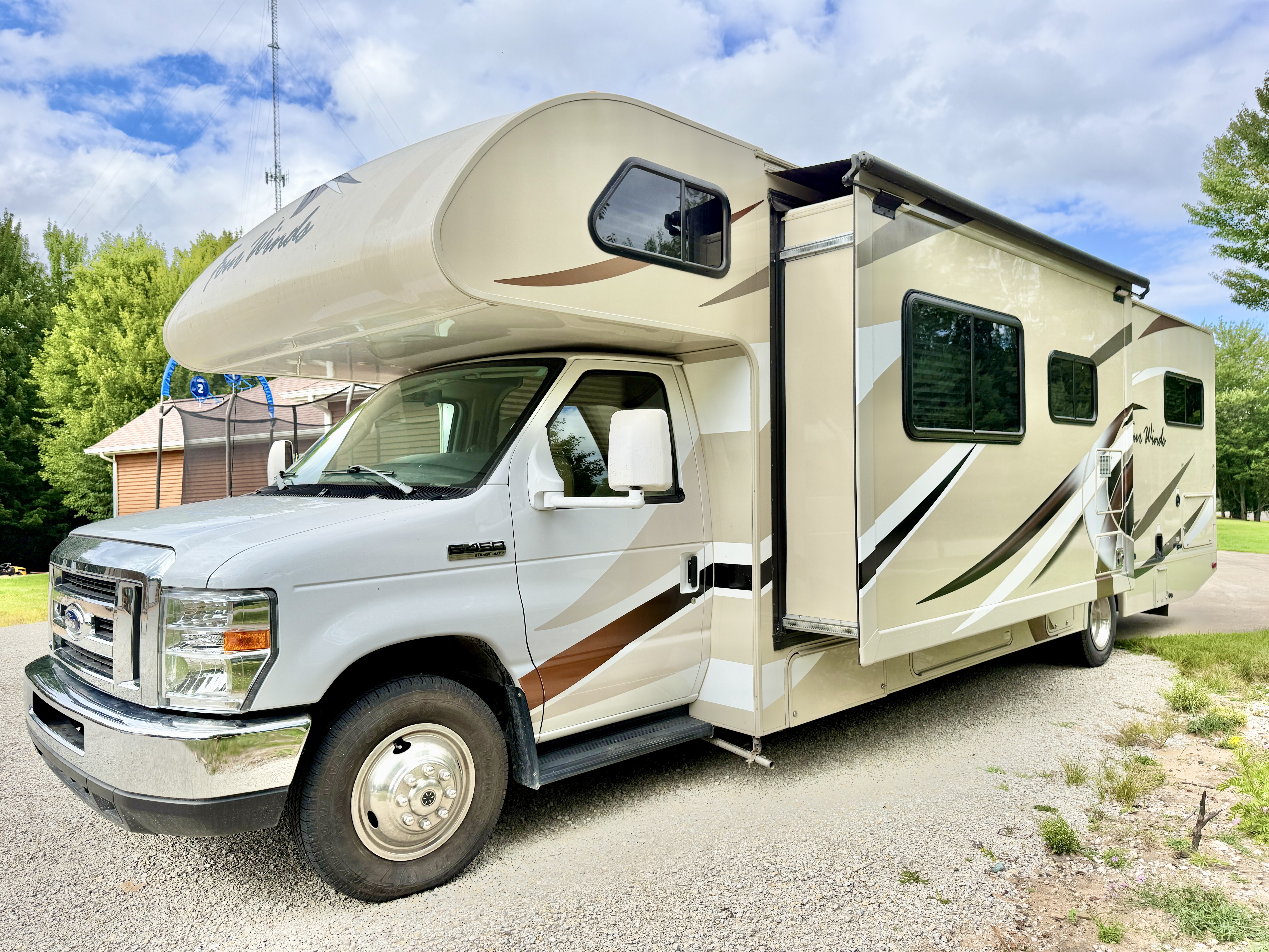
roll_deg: +1.5
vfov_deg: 56.8
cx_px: 634
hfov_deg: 71.6
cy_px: 476
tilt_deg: +3.2
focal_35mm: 24
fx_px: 880
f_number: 1.78
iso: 80
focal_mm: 6.76
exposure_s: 1/2801
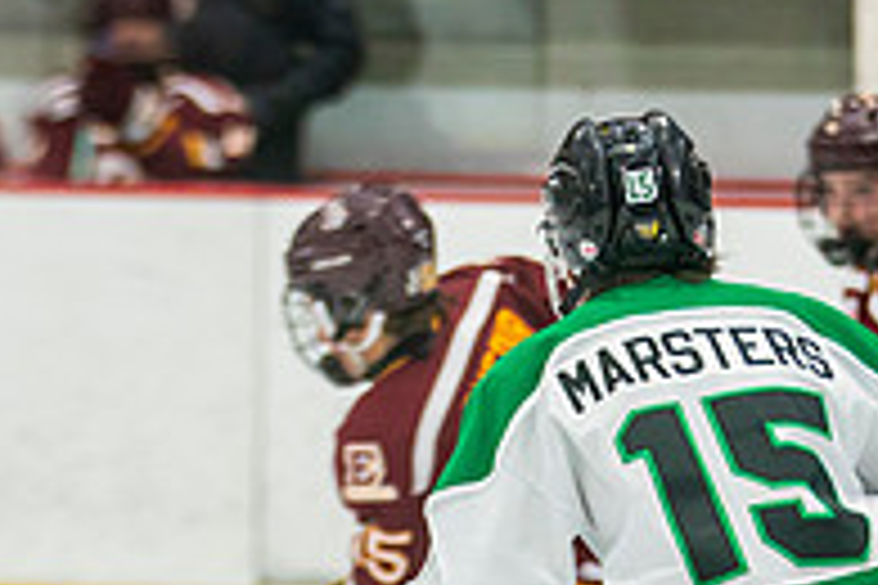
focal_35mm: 570
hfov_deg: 3.6
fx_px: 13901
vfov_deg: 2.4
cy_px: 748
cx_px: 708
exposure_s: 1/640
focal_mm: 130
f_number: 2.8
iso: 1250
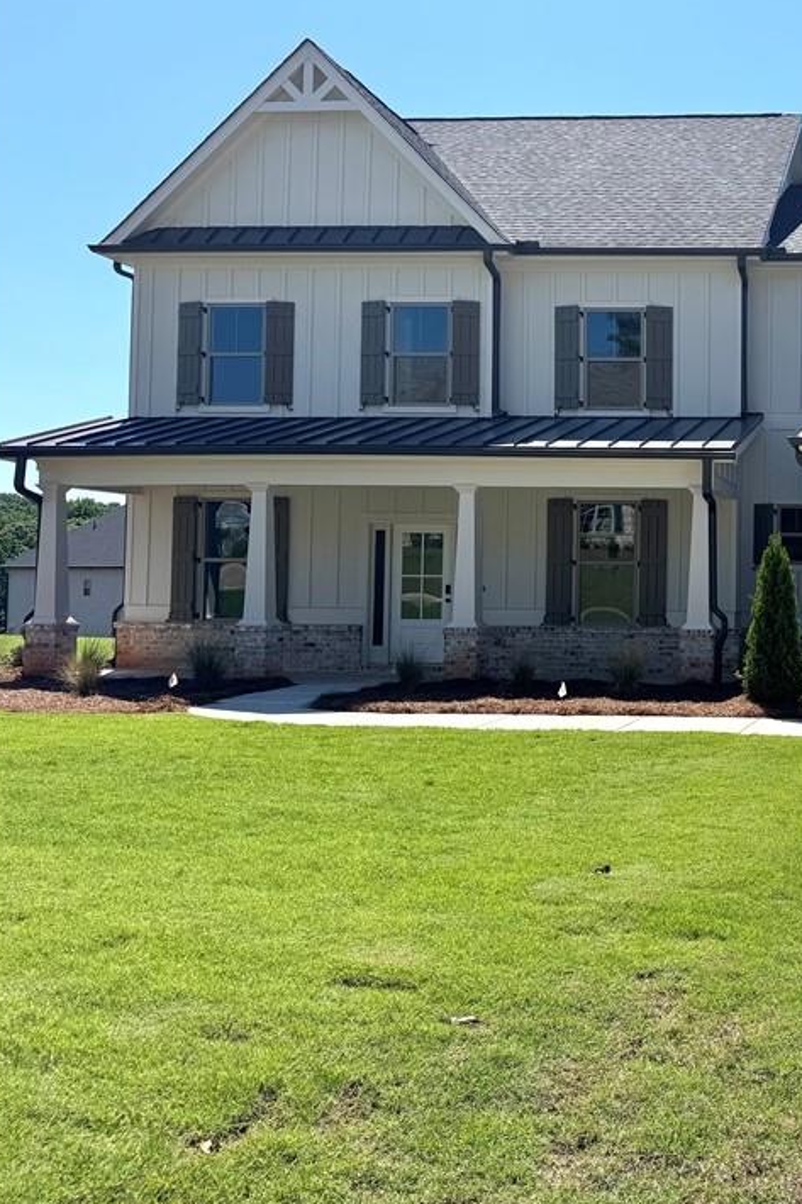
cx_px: 849
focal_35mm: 36
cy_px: 558
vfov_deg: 53.1
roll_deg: -0.5
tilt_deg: +0.6
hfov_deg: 33.0
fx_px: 1203
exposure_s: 1/7092
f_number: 1.78
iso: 80
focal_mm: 6.76
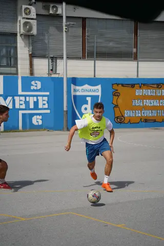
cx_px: 82
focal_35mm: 89
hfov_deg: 15.4
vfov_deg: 22.9
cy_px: 123
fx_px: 608
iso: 200
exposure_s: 1/1000
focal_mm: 89
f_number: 4.5
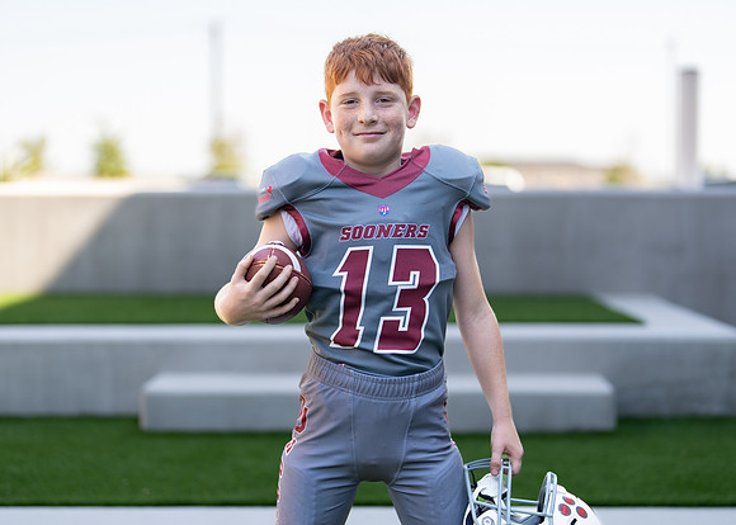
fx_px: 1362
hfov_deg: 30.2
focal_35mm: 65
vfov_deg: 21.8
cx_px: 375
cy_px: 261
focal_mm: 50
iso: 100
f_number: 1.2
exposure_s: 1/2000
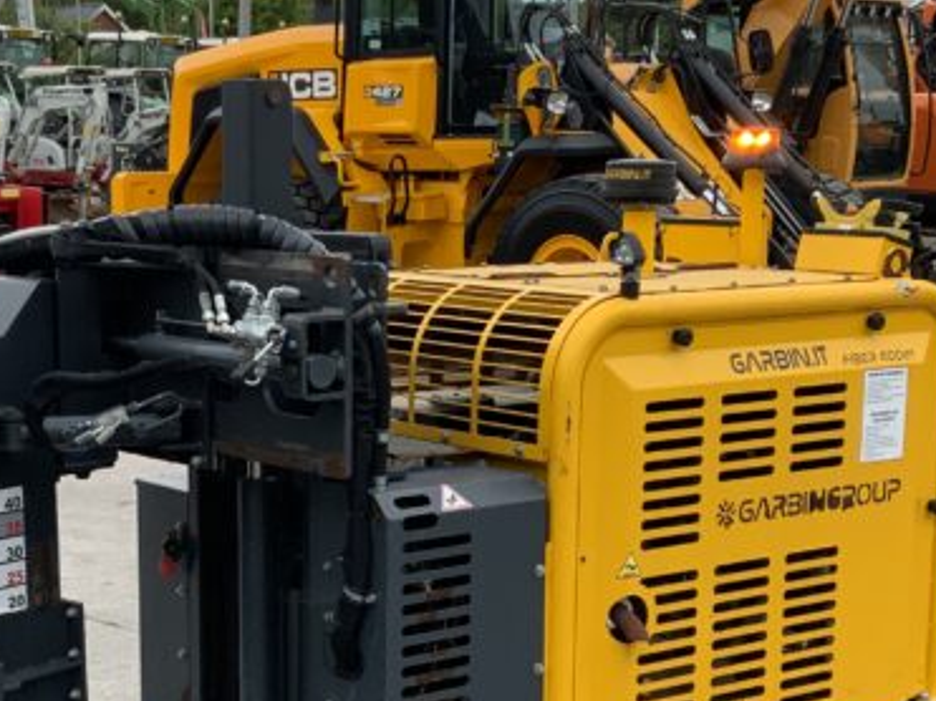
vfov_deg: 18.3
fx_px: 2162
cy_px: 522
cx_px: 323
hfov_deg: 24.3
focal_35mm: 80
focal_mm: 3
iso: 16
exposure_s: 1/816
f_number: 1.8
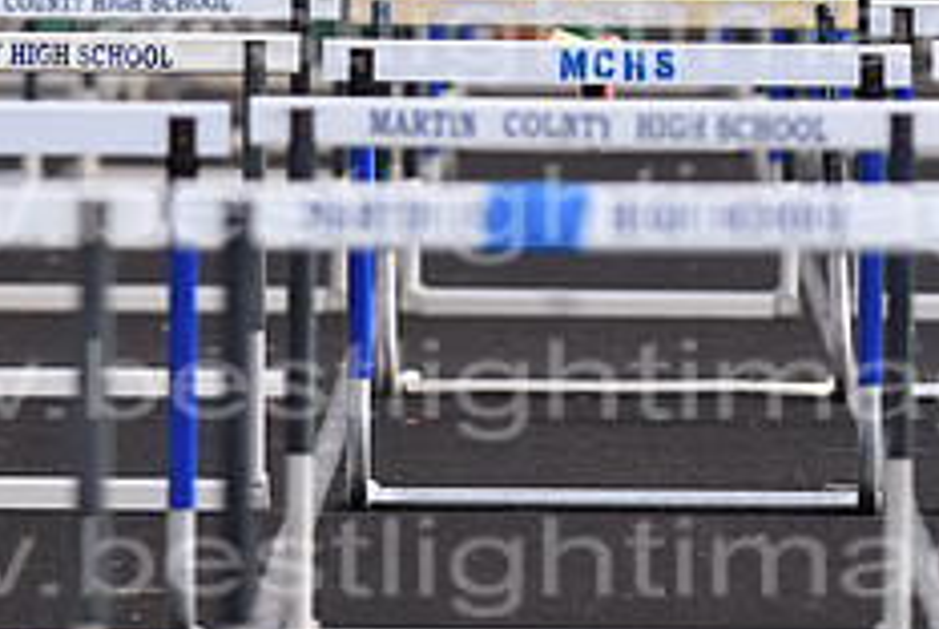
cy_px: -50
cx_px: 609
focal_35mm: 1118
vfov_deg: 1.2
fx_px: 29197
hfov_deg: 1.8
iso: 400
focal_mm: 300
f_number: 4
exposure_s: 1/2000
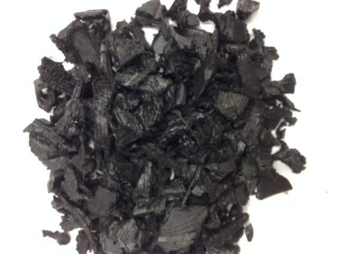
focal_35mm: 35
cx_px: 169
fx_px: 342
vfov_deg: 40.7
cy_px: 127
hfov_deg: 52.6
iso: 125
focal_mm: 4.28
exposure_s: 1/20
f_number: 2.4
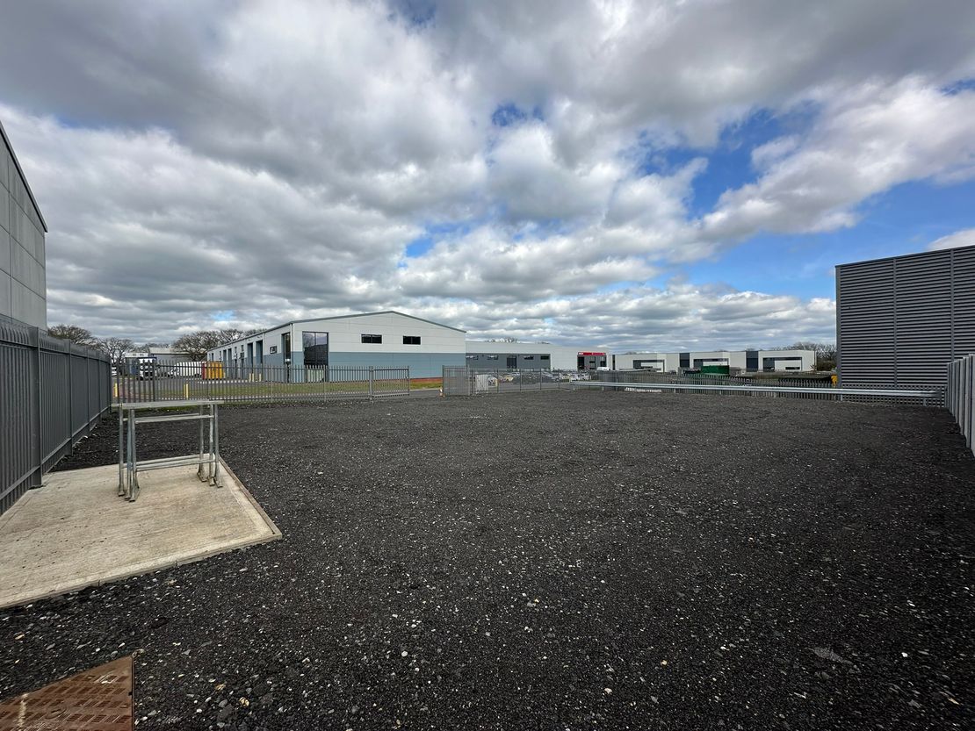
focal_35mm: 14
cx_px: 488
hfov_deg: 102.1
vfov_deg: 85.7
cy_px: 366
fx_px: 394
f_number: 2.2
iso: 50
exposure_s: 1/1984
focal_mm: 2.22
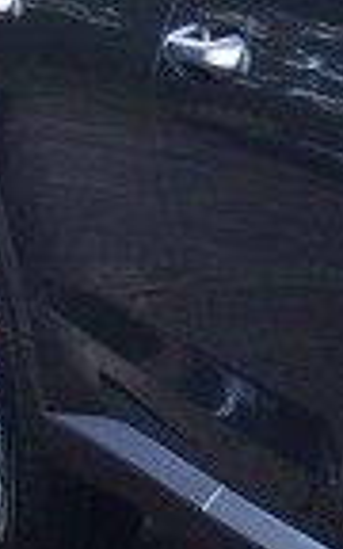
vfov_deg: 11.4
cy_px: 496
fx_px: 2722
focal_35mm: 182
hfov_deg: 6.4
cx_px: 1162
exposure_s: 1/247
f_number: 2.4
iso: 25
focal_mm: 3.3
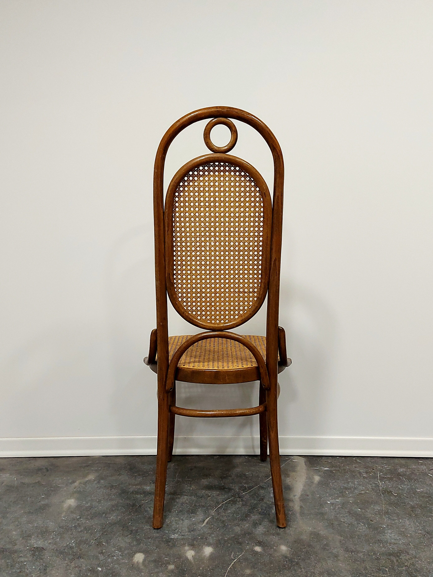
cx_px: 216
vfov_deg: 71.6
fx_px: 400
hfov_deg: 56.8
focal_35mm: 24
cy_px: 288
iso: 200
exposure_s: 1/50
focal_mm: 5.23
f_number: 1.8
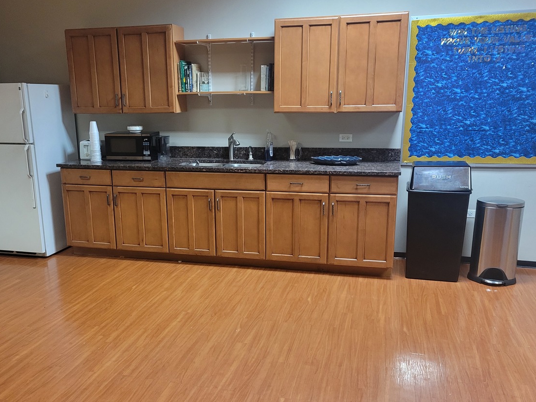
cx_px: 240
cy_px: 237
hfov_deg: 53.8
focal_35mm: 34
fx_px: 527
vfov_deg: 41.6
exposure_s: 1/40
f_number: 1.8
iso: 500
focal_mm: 5.4
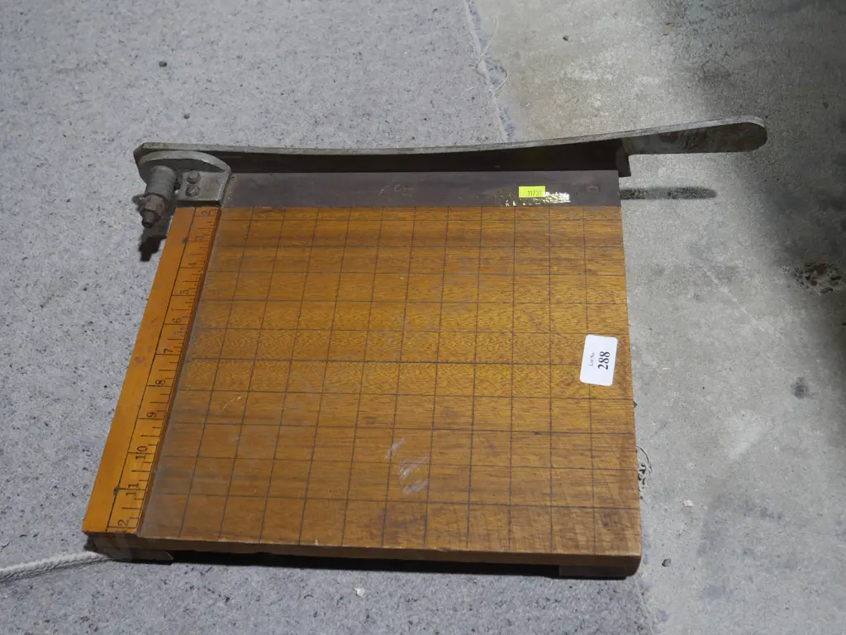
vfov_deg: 37.7
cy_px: 318
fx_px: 929
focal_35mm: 38
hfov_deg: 49.0
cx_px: 423
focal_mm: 19
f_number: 4.1
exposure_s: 1/60
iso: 500
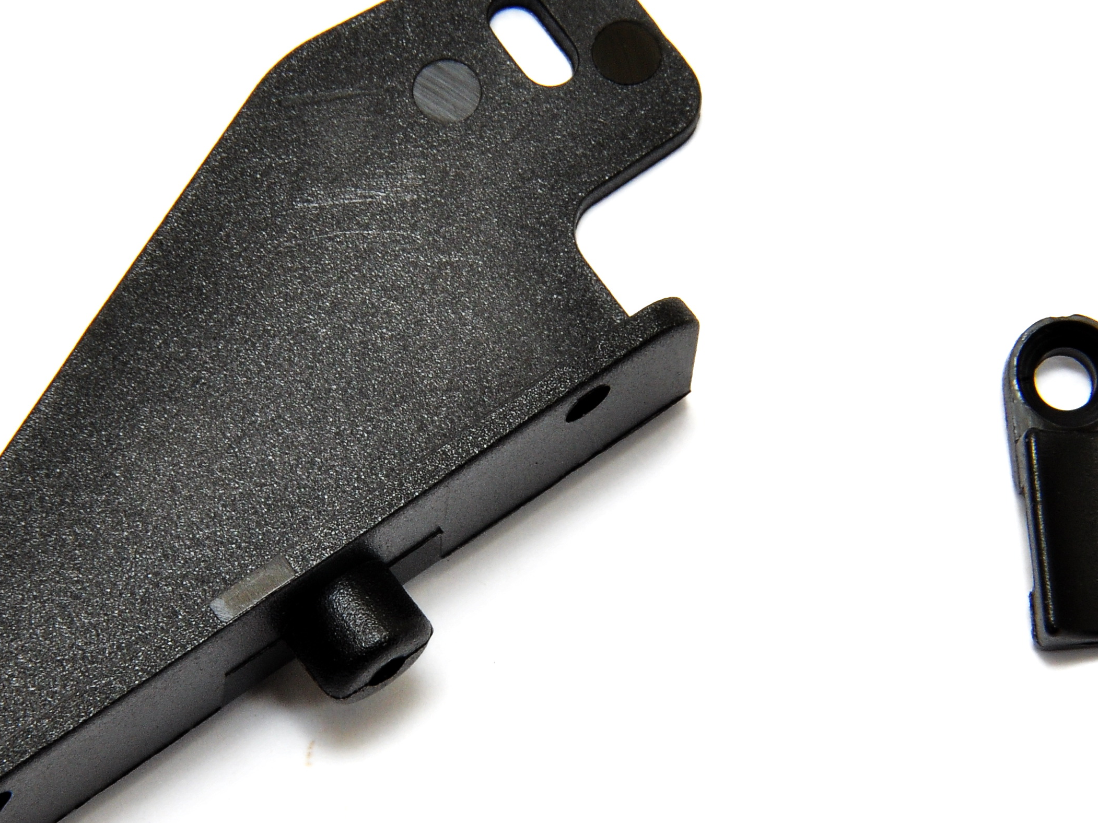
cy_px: 476
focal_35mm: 288
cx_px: 529
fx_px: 9134
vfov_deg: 5.2
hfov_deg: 6.9
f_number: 22
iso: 400
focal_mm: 98
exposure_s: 1/60
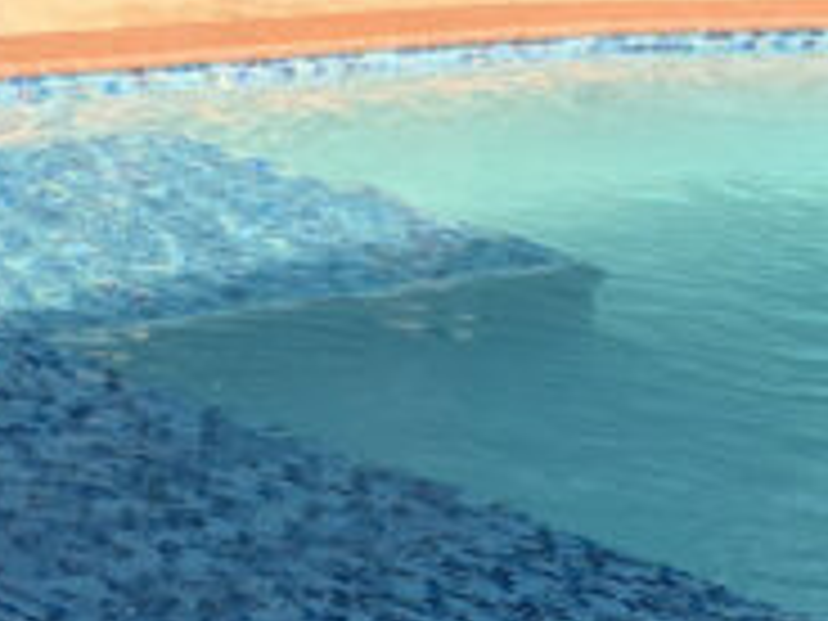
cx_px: 472
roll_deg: -3.9
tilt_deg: -14.9
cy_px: 315
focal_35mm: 145
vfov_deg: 10.2
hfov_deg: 13.6
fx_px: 3468
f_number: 1.8
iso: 25
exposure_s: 1/474
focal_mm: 4.25
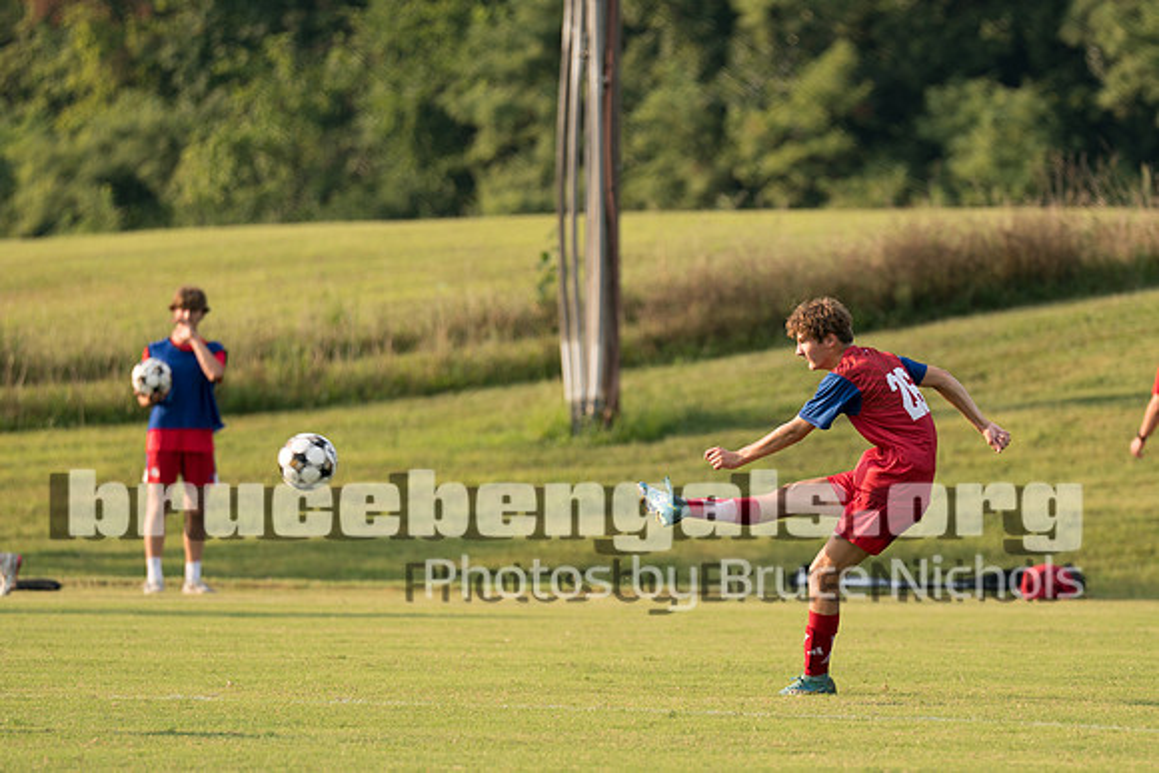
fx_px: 10927
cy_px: 464
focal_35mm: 339
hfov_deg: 6.1
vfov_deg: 4.1
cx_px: 827
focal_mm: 200
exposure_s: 1/1250
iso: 160
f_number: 2.8
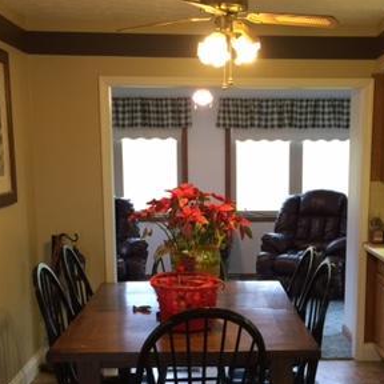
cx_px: 252
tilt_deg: -10.4
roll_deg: +0.4
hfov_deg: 29.9
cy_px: 293
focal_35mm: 57
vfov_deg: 29.5
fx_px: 715
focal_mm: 4.15
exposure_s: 1/15
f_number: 2.2
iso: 80
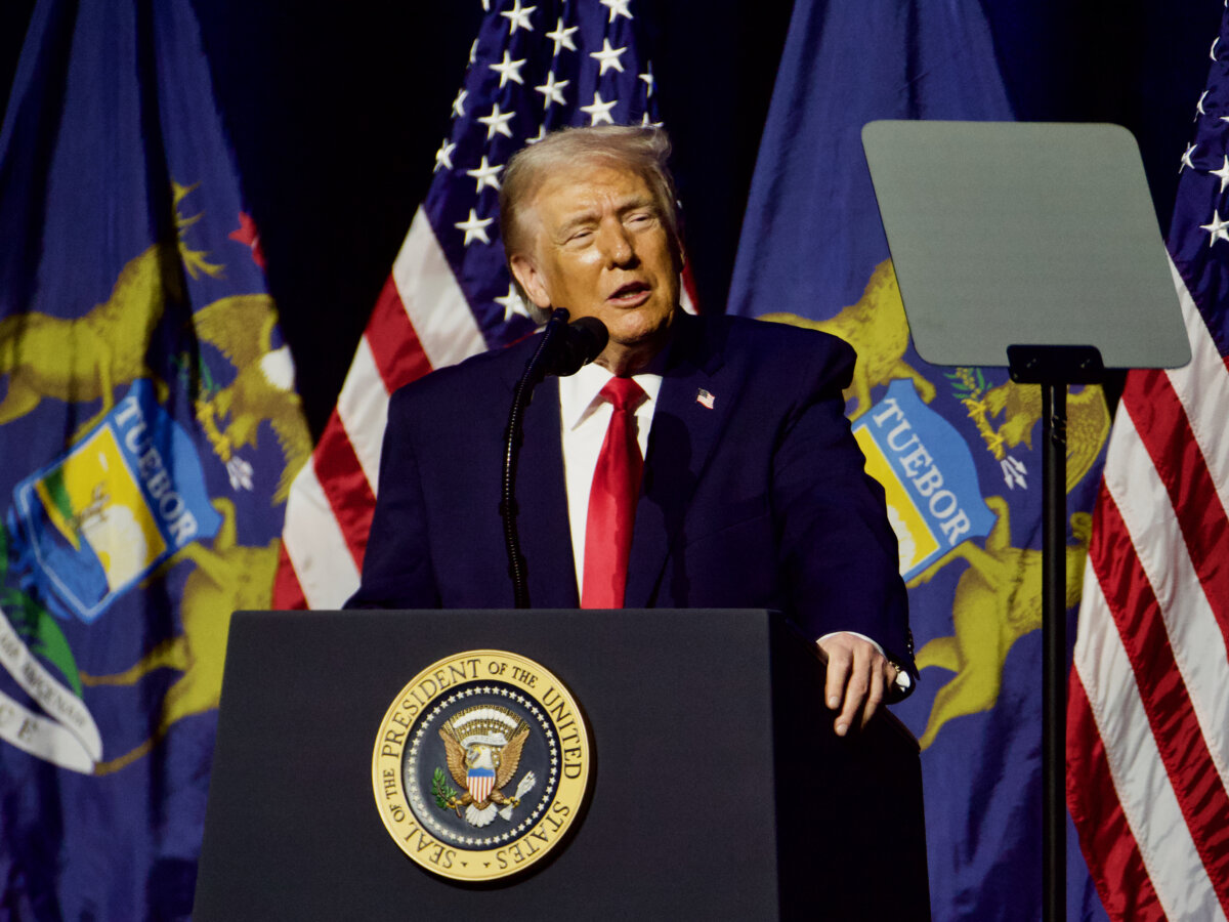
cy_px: 461
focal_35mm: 528
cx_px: 614
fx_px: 18746
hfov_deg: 3.8
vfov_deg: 2.8
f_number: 5.5
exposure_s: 1/200
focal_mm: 264
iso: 1600
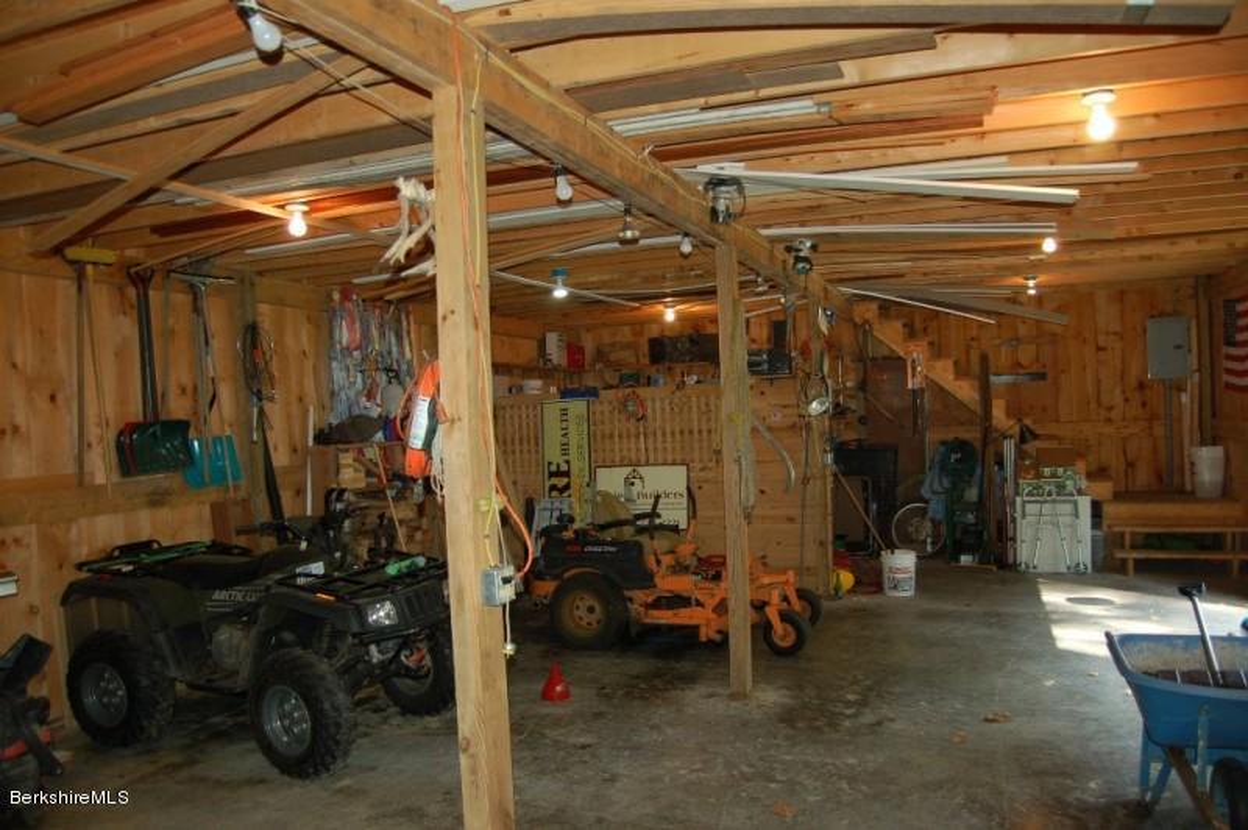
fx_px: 935
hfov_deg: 67.4
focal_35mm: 27
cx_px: 624
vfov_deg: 47.9
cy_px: 415
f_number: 3.5
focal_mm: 18
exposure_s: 1/60
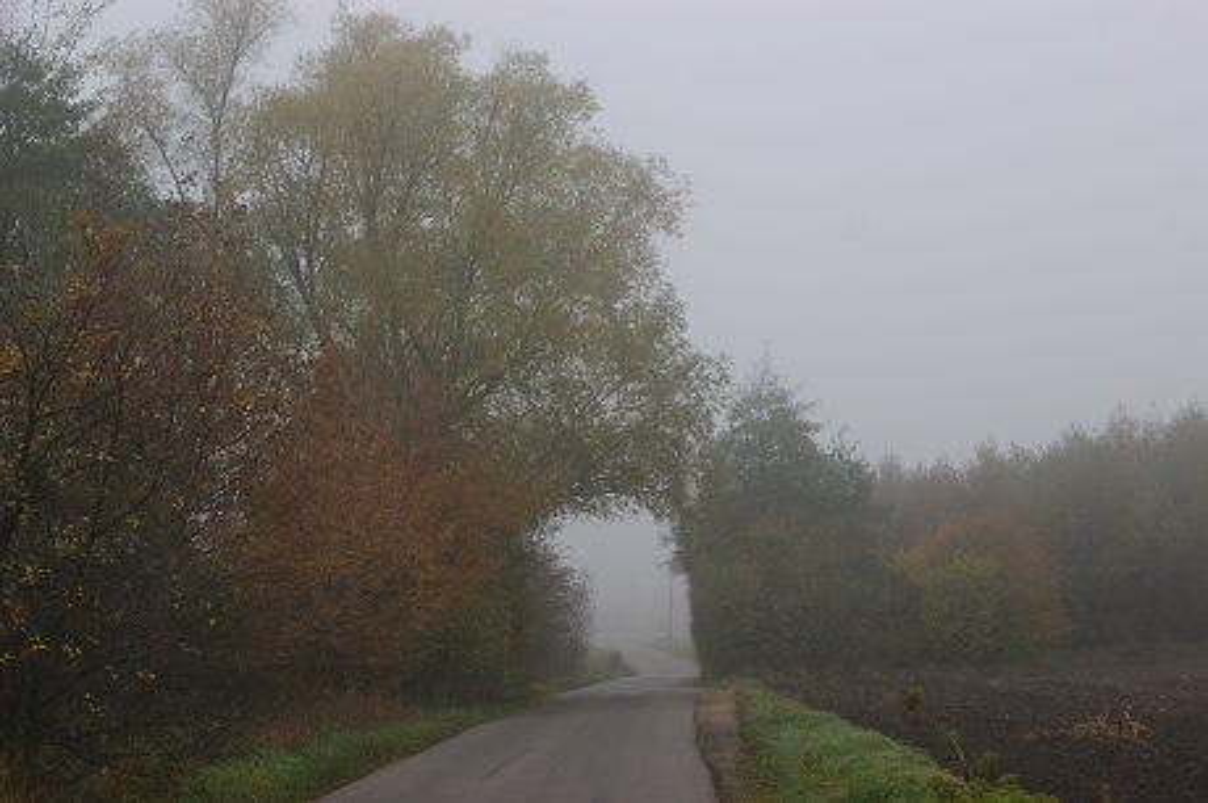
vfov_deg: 16.5
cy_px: 402
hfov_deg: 24.6
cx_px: 604
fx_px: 2766
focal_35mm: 82
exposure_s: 1/125
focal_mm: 55
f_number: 7.1
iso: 100
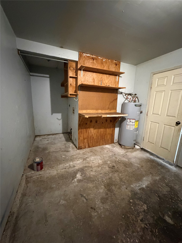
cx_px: 91
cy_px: 122
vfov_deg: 102.1
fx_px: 98
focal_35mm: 14
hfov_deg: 85.7
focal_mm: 2.22
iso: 1250
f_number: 2.2
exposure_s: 1/30
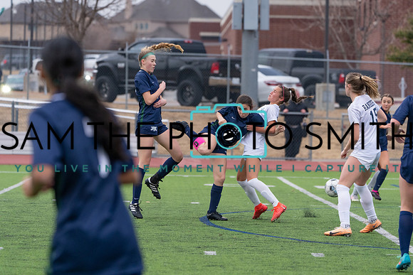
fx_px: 2765
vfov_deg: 5.7
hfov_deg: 8.5
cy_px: 138
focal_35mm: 241
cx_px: 206
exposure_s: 1/1250
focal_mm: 241
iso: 1600
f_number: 5.6
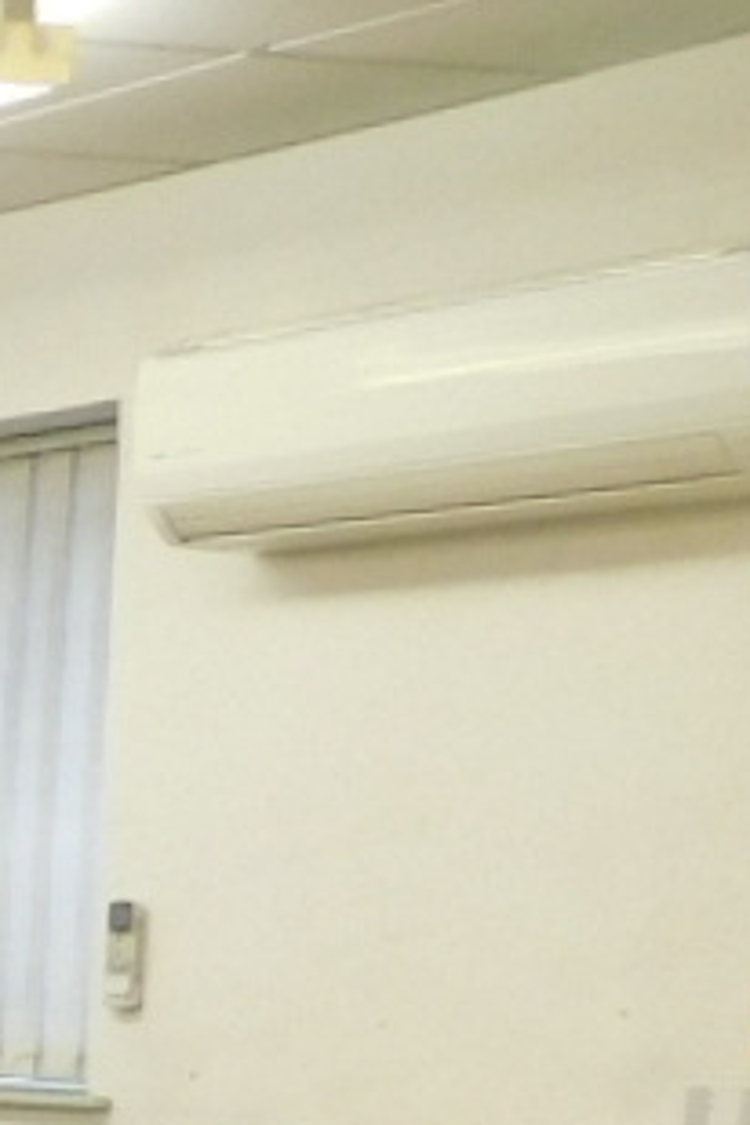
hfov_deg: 7.9
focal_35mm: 124
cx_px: -2112
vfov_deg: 15.9
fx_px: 3875
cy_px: 1354
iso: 125
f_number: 3
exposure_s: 1/40
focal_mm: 4
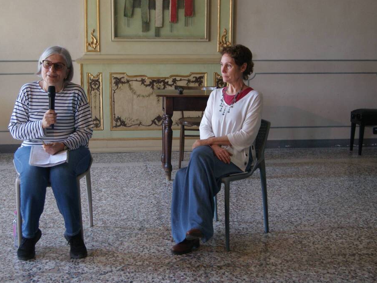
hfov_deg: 33.5
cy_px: 142
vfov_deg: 25.4
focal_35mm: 58
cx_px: 180
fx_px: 627
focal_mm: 35
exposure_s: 1/60
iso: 500
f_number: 5
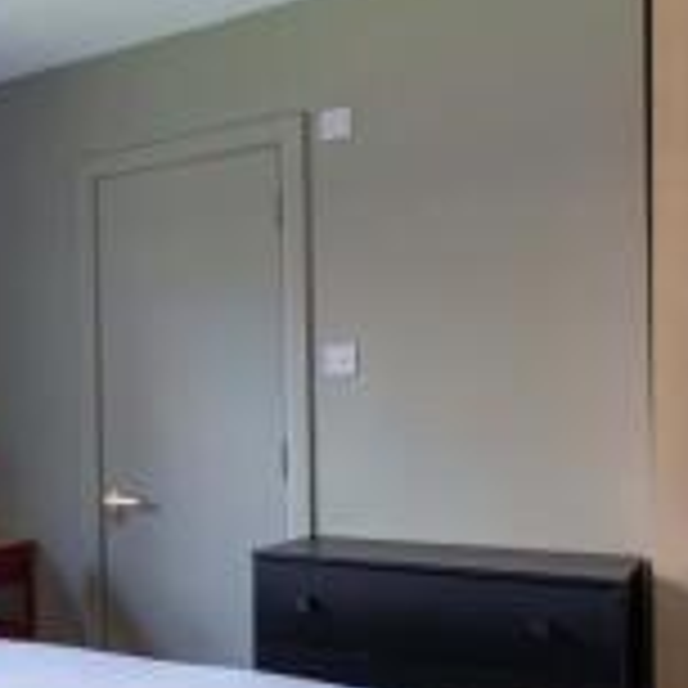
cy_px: 461
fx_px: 1012
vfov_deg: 37.1
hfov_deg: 32.8
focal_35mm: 45
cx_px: -72
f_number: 8
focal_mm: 17
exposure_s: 1/25
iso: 800
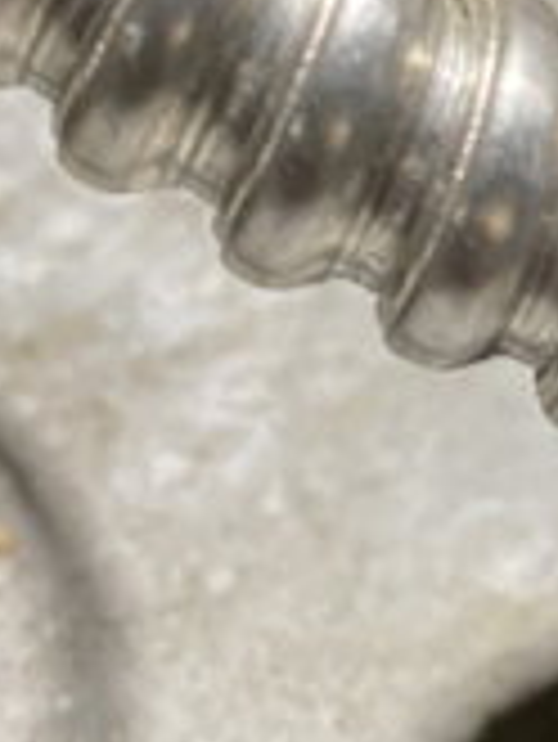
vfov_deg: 15.2
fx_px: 2640
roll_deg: -2.3
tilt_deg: -23.3
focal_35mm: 123
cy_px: -259
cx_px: 1192
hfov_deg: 10.8
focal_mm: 4.25
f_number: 1.8
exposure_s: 1/60
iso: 160
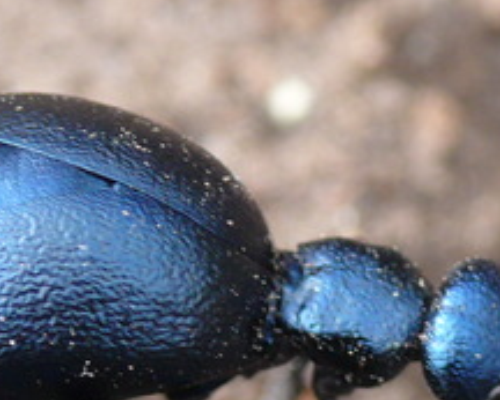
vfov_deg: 2.7
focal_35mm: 578
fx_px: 8557
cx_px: 101
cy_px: 259
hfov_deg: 3.3
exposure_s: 1/125
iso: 200
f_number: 4
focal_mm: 31.6
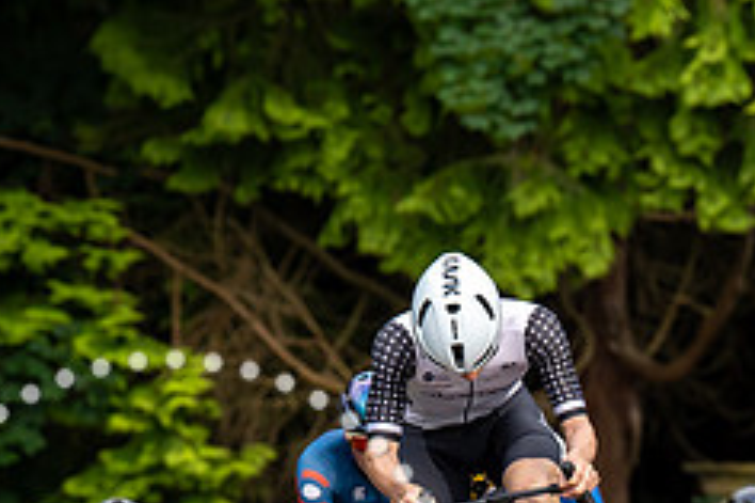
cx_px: 435
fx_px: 11526
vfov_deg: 2.5
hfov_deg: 3.8
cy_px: 398
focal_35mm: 550
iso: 400
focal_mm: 178
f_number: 4
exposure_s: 1/800
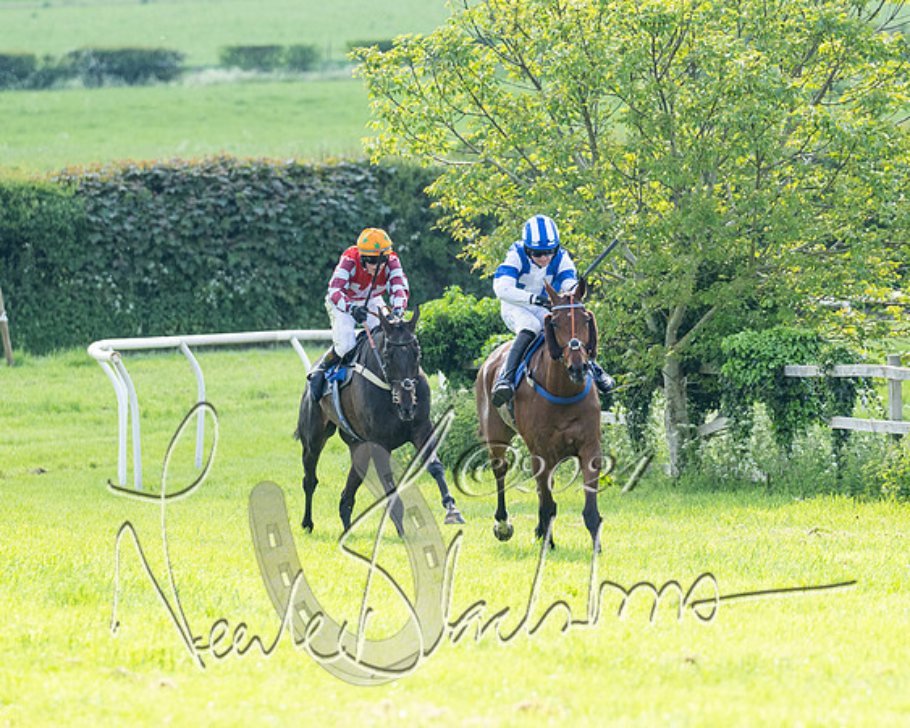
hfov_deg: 4.6
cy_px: 357
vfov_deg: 3.7
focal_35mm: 422
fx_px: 11371
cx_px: 575
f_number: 4
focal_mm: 200
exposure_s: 1/1600
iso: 400
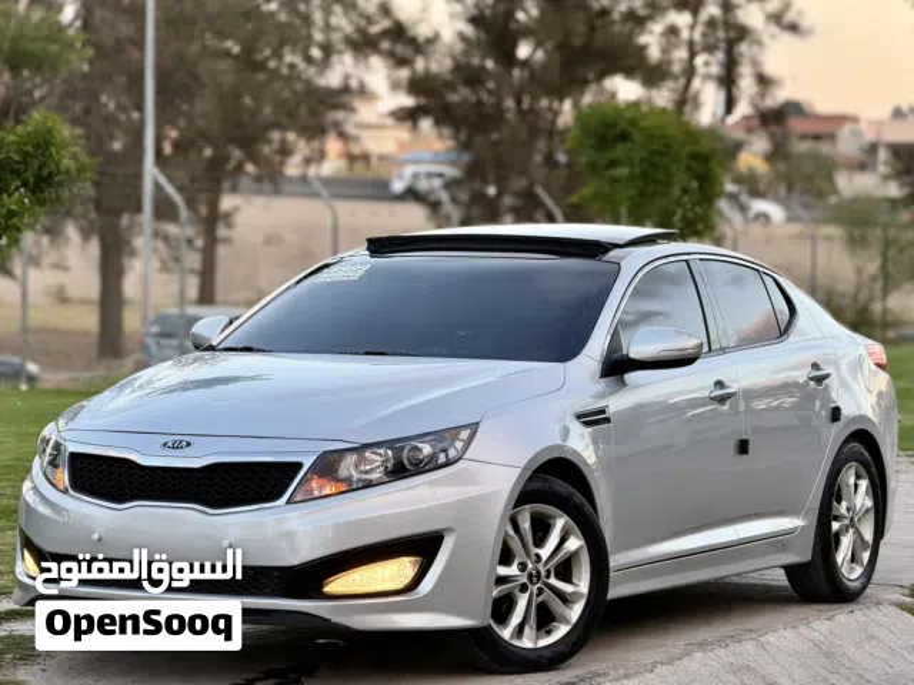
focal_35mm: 120
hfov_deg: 16.4
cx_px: 457
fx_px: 3168
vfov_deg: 12.3
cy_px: 342
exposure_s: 1/99
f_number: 2.8
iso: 125
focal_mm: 15.66
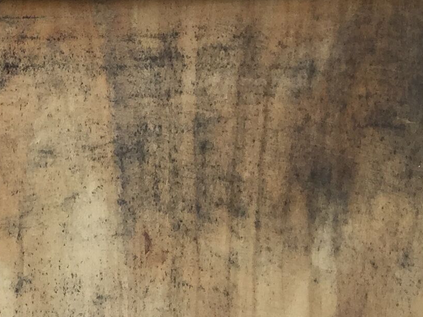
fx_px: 1405
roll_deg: +1.6
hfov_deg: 16.4
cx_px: -81
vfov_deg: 11.6
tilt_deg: -10.9
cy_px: -303
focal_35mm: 115
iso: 50
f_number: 2.2
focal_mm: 4.15
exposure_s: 1/120
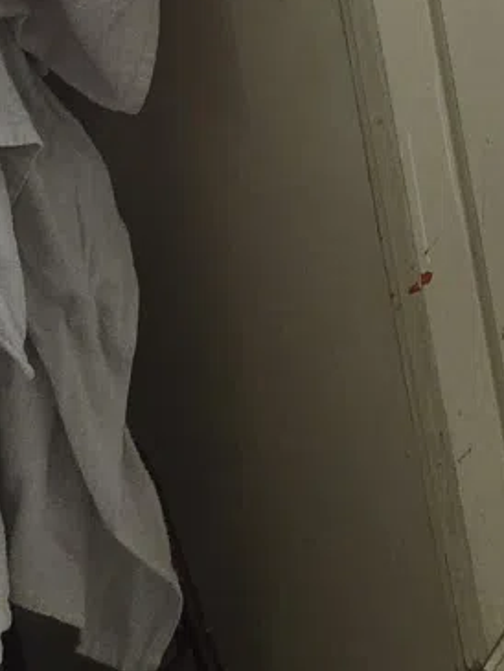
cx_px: 589
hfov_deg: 16.5
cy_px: -457
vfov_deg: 18.8
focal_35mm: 86
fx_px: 1669
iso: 500
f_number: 1.8
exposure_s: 1/120
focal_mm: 5.4
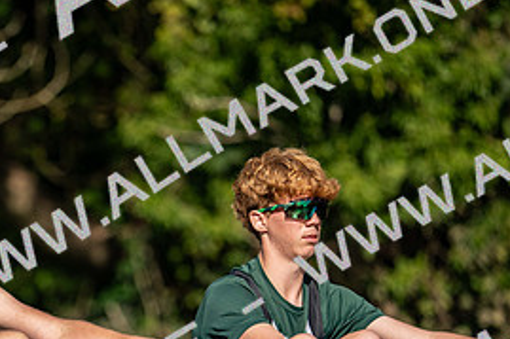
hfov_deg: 2.4
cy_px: 316
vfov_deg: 1.6
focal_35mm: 864
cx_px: 155
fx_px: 12232
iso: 180
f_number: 4.5
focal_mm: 400
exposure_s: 1/2500
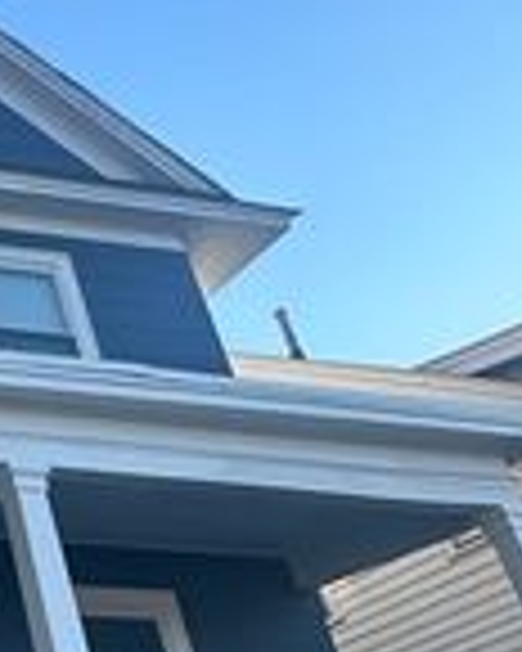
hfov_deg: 19.5
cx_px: -360
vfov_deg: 29.8
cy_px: 205
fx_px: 1217
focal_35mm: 63
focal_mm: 2.22
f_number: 2.2
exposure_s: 1/454
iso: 50
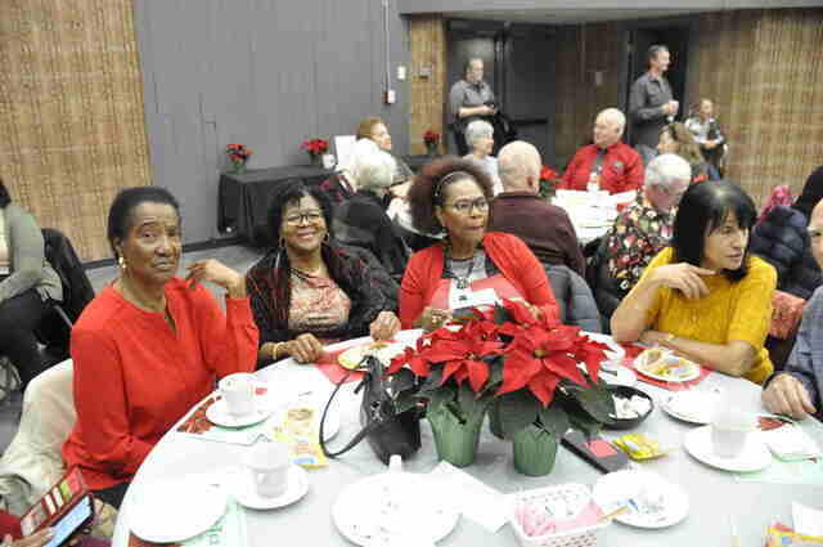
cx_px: 412
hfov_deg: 67.4
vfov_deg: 47.8
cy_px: 274
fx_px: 616
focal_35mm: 27
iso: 3200
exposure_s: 1/40
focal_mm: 18
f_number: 4
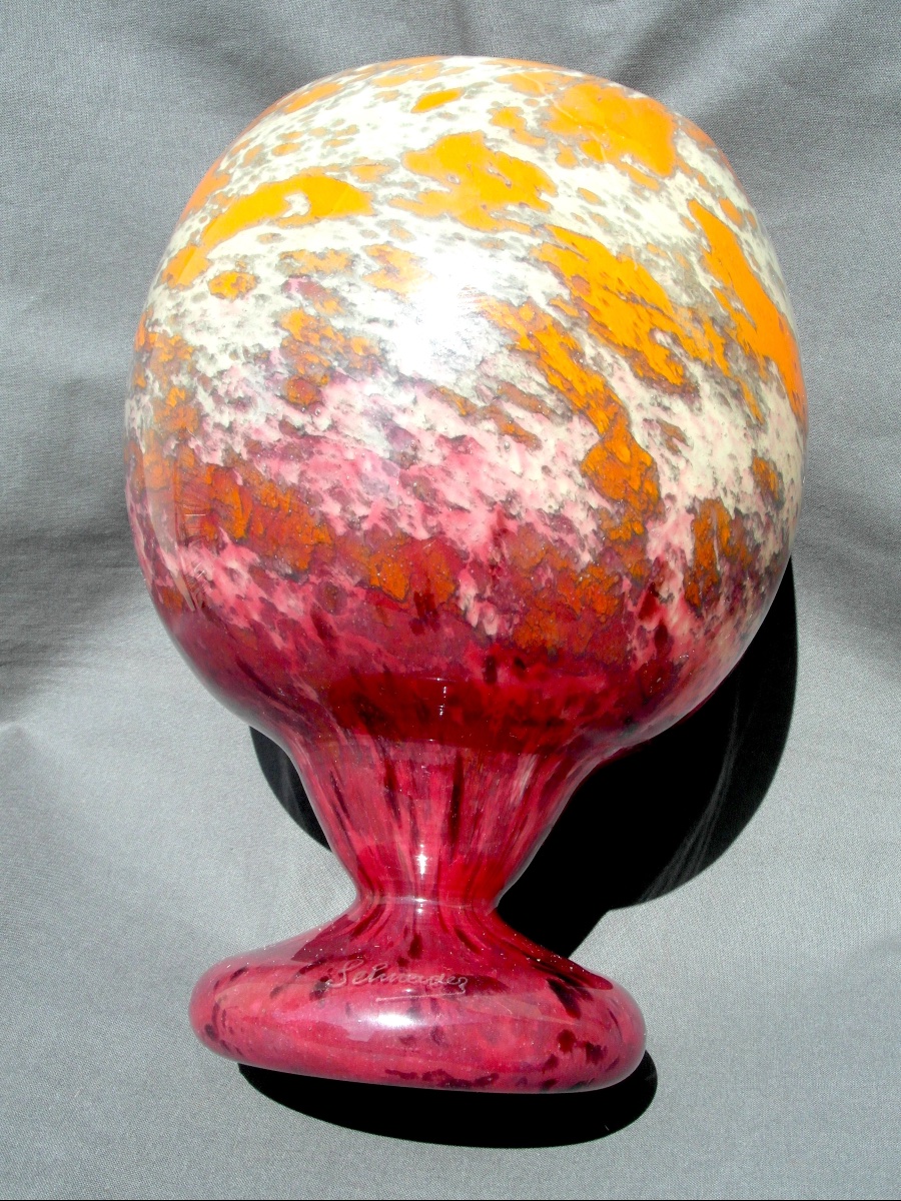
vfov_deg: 45.8
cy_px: 600
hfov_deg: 35.1
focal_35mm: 41
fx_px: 1423
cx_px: 450
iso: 80
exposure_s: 1/180
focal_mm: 6.8
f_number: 5.8
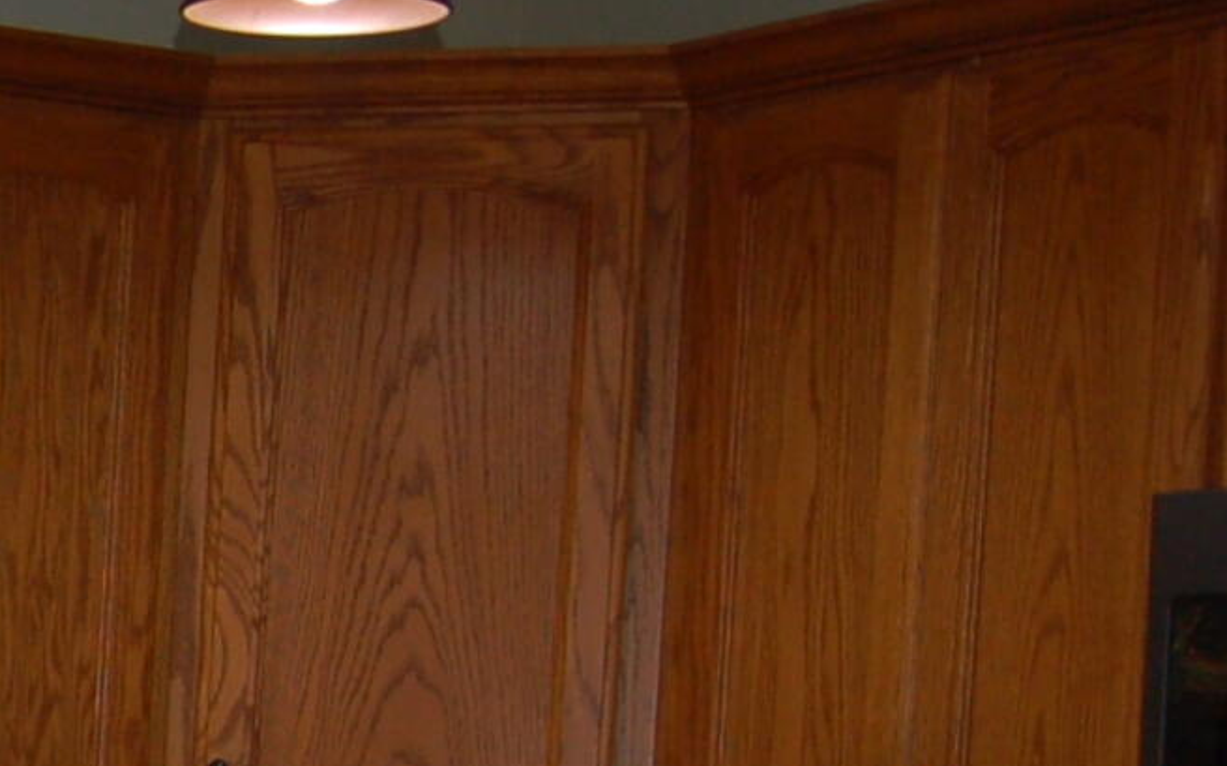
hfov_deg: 14.2
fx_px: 4212
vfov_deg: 10.1
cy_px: 1103
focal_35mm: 126
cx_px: -1118
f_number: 3.5
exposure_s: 1/60
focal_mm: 18
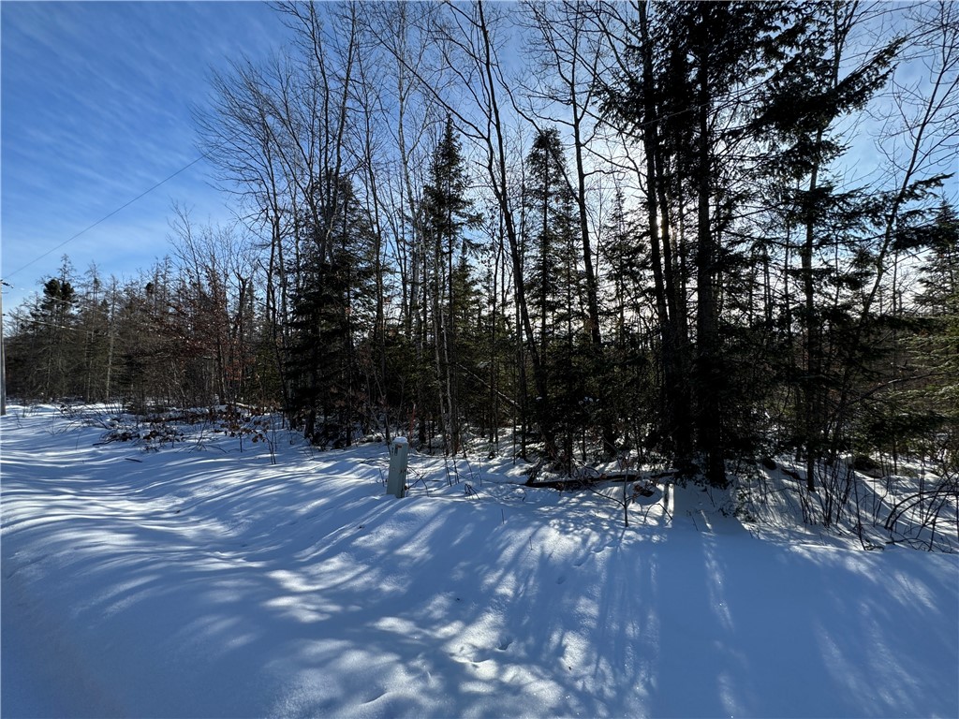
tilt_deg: +4.8
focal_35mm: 14
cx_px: 480
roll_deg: +0.1
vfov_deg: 85.7
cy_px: 360
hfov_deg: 102.1
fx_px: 388
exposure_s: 1/831
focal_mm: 2.22
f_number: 2.2
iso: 50
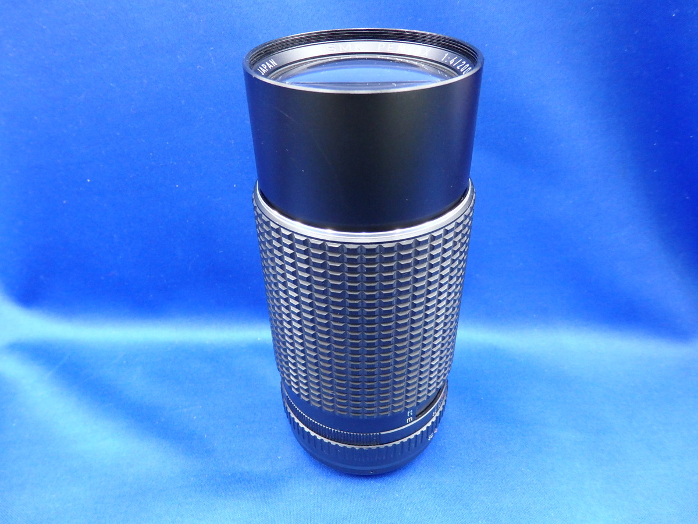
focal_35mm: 25
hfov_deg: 69.4
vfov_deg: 54.9
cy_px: 262
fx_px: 504
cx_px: 349
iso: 640
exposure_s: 1/30
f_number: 3
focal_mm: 4.5
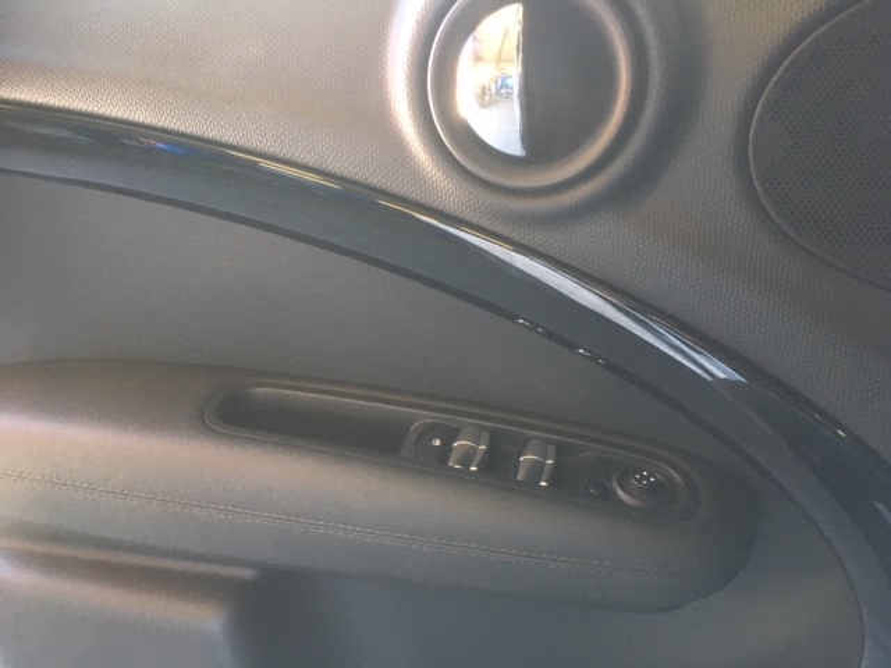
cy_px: 334
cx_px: 446
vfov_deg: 48.2
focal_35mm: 29
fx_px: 746
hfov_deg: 61.7
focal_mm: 4.15
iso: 200
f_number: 2.2
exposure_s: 1/17
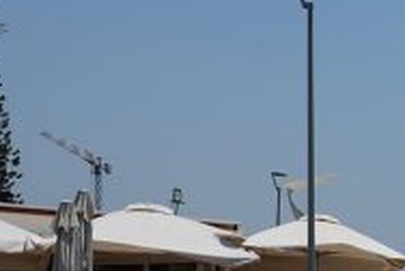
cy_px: 401
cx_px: 625
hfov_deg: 10.6
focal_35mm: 187
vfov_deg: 7.3
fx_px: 2107
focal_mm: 44
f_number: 9
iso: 100
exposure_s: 1/320
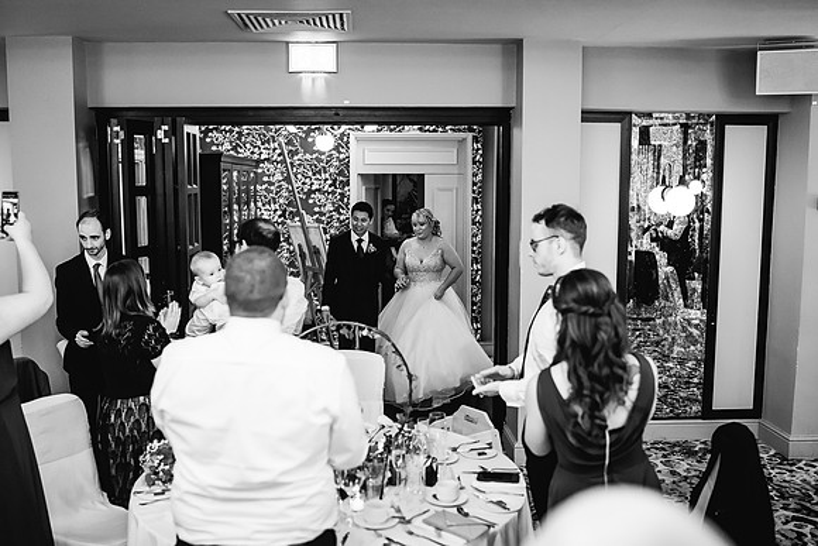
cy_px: 273
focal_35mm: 36
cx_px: 409
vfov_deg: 36.7
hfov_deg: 52.8
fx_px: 823
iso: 4000
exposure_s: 1/500
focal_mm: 35
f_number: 2
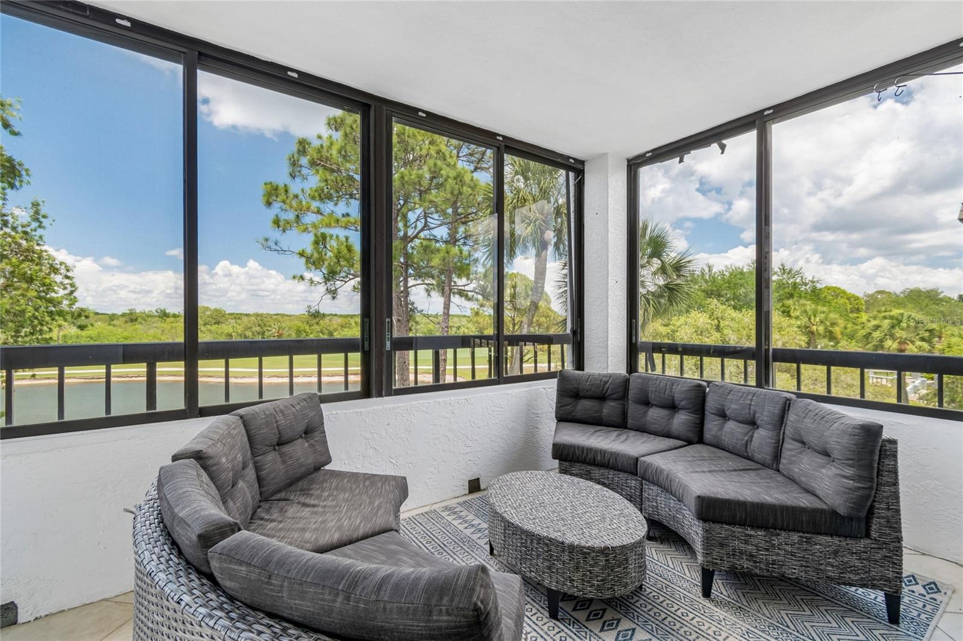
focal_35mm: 15
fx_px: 401
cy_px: 320
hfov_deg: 100.4
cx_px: 482
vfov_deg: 77.3
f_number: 7.1
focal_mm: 10
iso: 100
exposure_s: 1/20
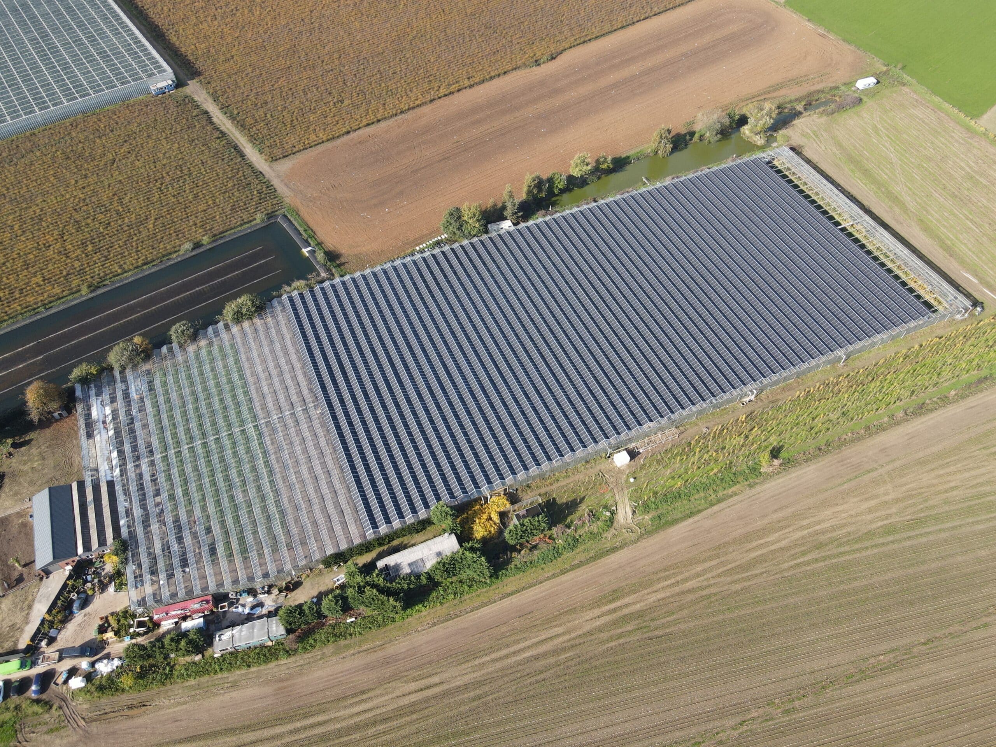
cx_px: 498
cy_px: 374
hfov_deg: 71.6
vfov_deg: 56.8
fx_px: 691
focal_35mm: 24
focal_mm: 4.5
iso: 100
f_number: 2.8
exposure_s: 1/250
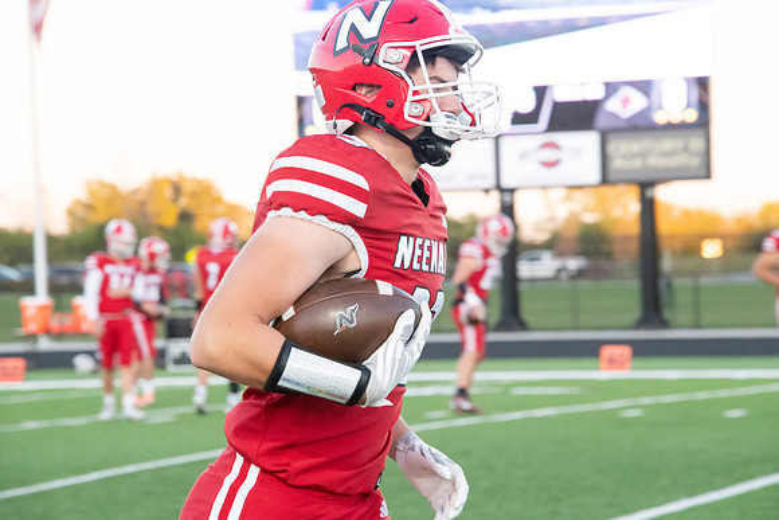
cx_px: 390
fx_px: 4329
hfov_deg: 10.3
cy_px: 260
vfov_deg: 6.9
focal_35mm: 200
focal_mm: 200
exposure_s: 1/500
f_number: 9
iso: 8000
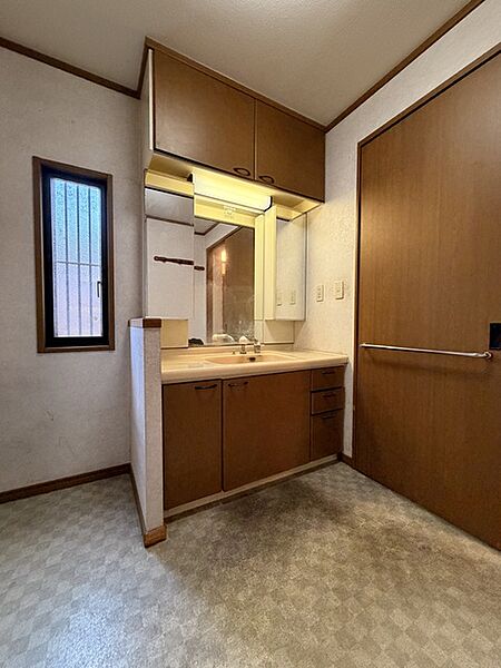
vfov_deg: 102.1
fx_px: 270
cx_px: 250
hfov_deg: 85.7
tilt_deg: -1.7
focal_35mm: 14
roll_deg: -0.1
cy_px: 334
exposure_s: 1/50
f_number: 2.2
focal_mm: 2.22
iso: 400
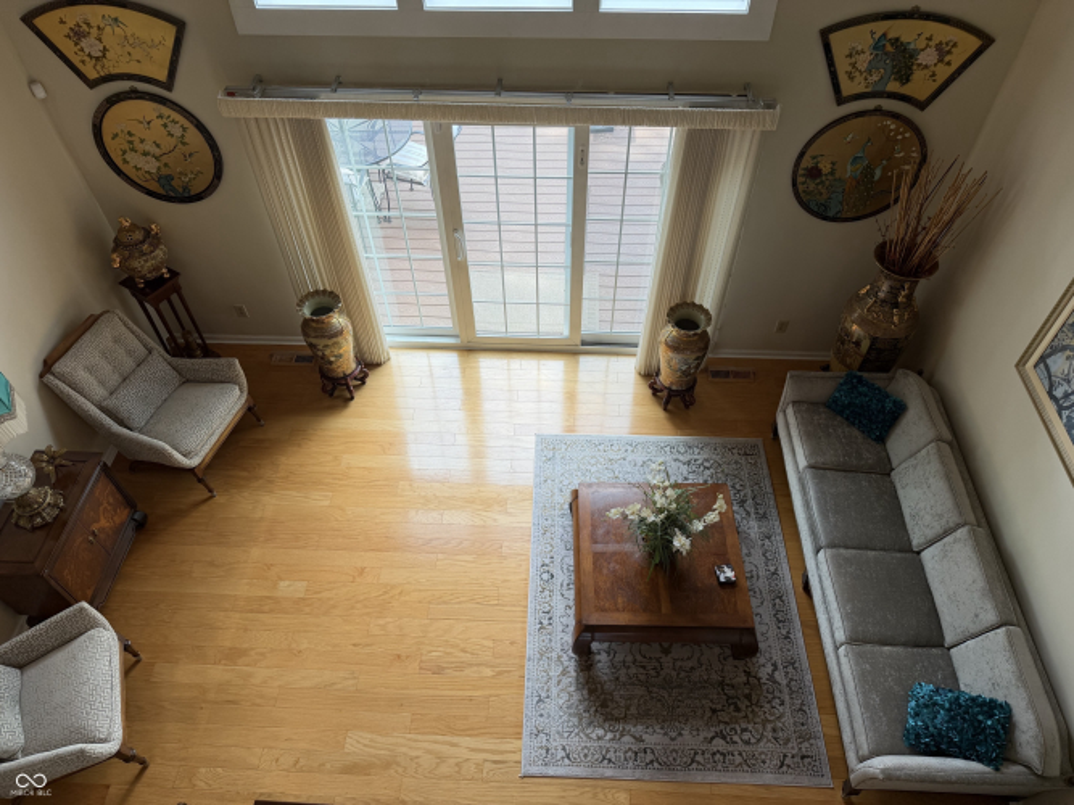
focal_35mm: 24
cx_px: 537
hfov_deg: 71.6
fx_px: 744
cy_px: 402
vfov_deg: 56.8
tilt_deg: -50.5
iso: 64
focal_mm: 6.76
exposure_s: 1/183
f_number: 1.78
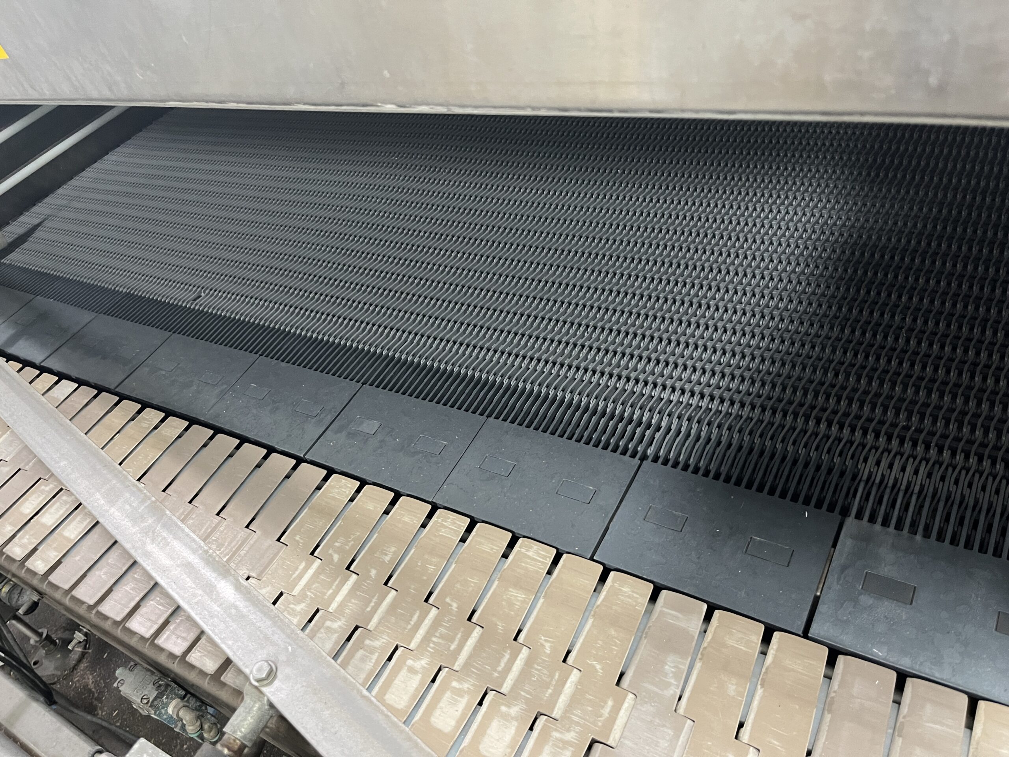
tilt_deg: -41.7
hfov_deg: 67.3
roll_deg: +18.1
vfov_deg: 53.1
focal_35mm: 26
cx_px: 504
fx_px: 758
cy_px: 378
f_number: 1.6
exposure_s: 1/40
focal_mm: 5.1
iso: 400
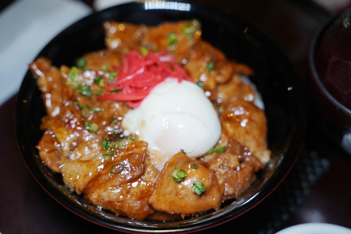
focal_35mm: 75
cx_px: 176
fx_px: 731
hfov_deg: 27.0
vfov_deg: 18.2
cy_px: 117
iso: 400
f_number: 4
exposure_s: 1/80
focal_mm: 75
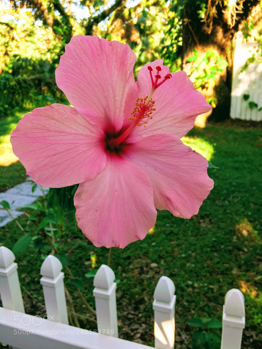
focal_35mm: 29
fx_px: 293
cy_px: 174
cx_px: 131
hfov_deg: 48.2
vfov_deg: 61.7
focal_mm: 4.15
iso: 40
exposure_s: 1/120
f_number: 2.2
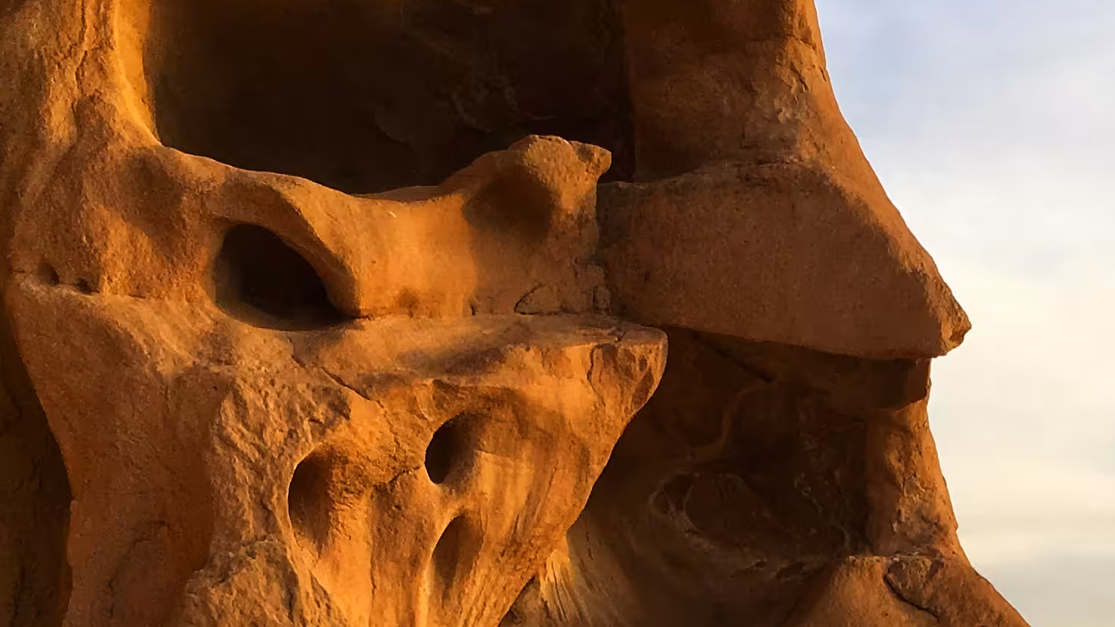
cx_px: 835
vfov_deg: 13.2
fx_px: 2513
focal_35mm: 85
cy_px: 1026
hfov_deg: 24.7
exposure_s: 1/565
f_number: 2.2
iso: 25
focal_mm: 4.15
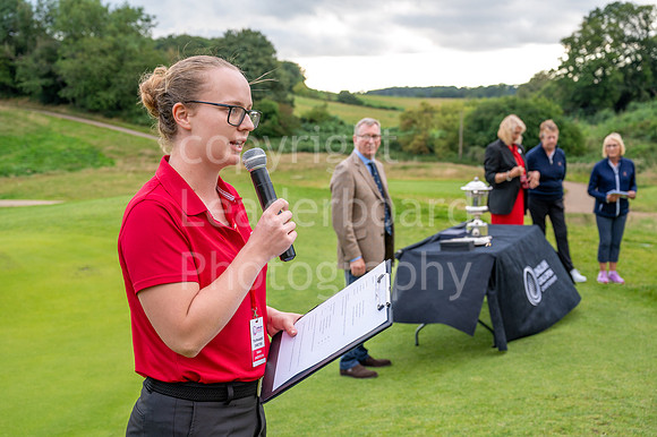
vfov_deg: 28.6
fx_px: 857
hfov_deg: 41.9
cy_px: 218
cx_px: 328
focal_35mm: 47
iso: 400
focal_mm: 47
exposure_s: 1/400
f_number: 5
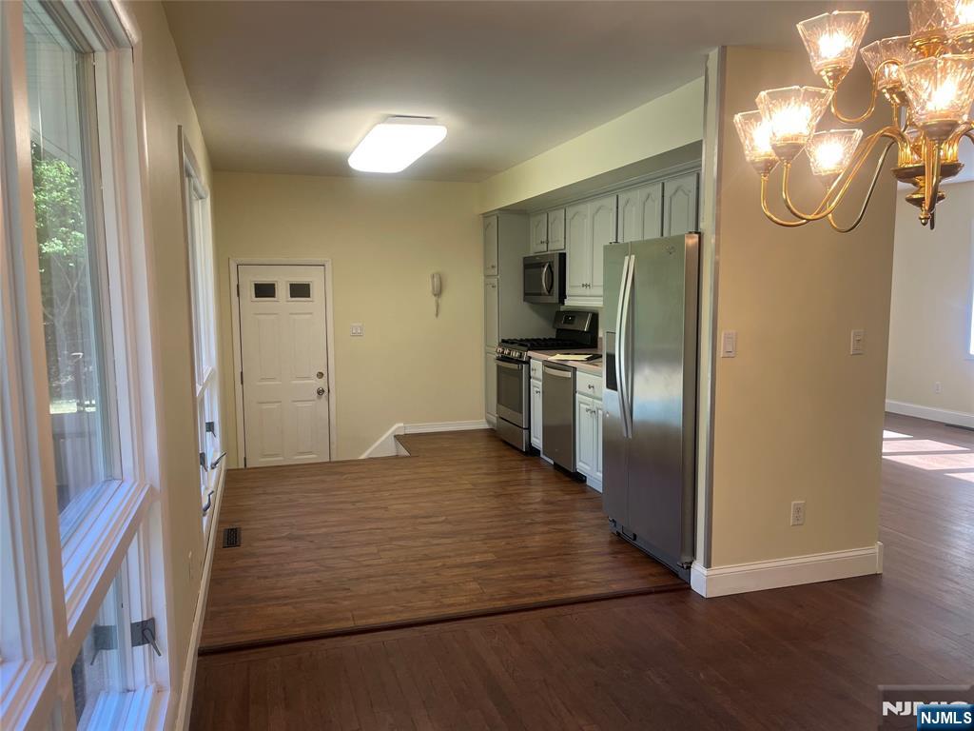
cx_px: 487
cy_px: 366
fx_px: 732
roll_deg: +0.3
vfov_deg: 53.1
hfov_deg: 67.3
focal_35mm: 26
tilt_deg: -7.3
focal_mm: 5.1
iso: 80
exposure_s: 1/120
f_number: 1.6
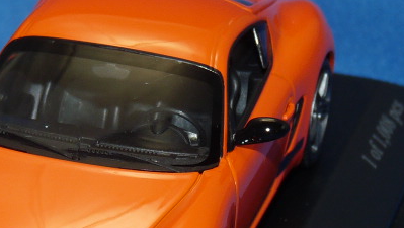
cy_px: 177
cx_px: 107
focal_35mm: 234
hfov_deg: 9.2
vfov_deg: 5.2
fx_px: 2508
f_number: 3.4
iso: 100
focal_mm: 13.3
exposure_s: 1/40
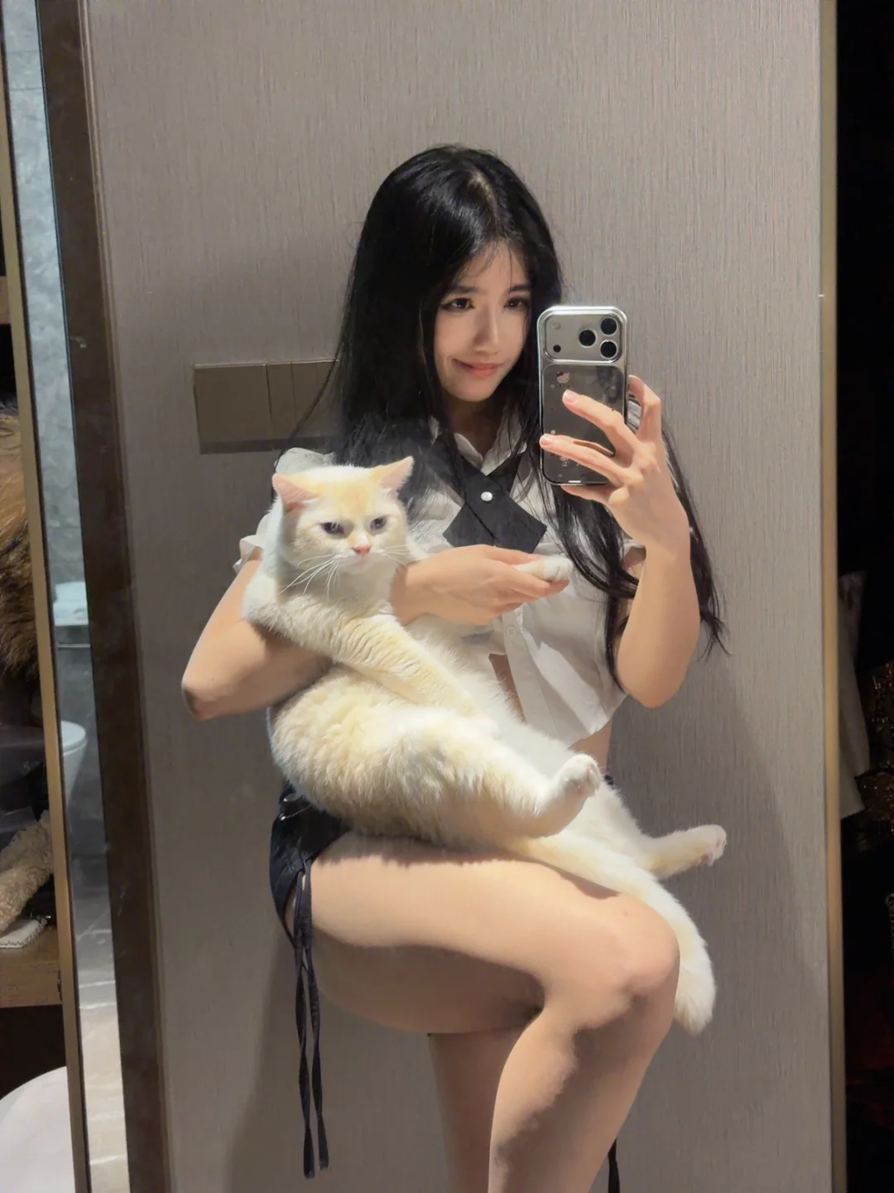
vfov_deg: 39.7
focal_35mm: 48
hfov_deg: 30.3
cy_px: 596
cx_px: 447
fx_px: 1653
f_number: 1.78
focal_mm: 6.76
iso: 200
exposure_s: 1/50
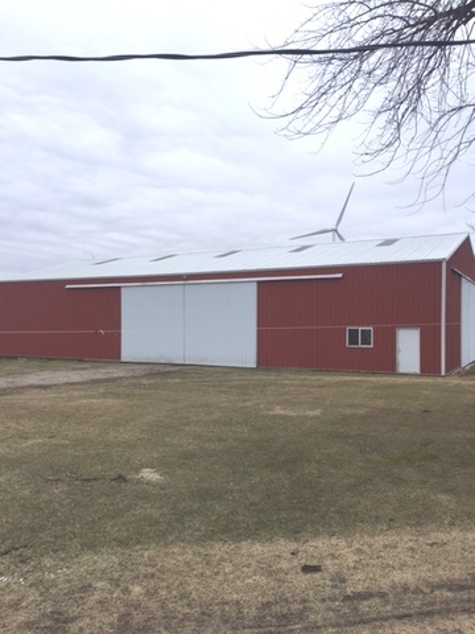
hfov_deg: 48.2
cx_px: 238
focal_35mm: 29
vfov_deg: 61.7
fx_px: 531
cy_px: 317
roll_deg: -0.6
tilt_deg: +1.2
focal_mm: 4.15
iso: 32
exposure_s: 1/565
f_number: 2.2
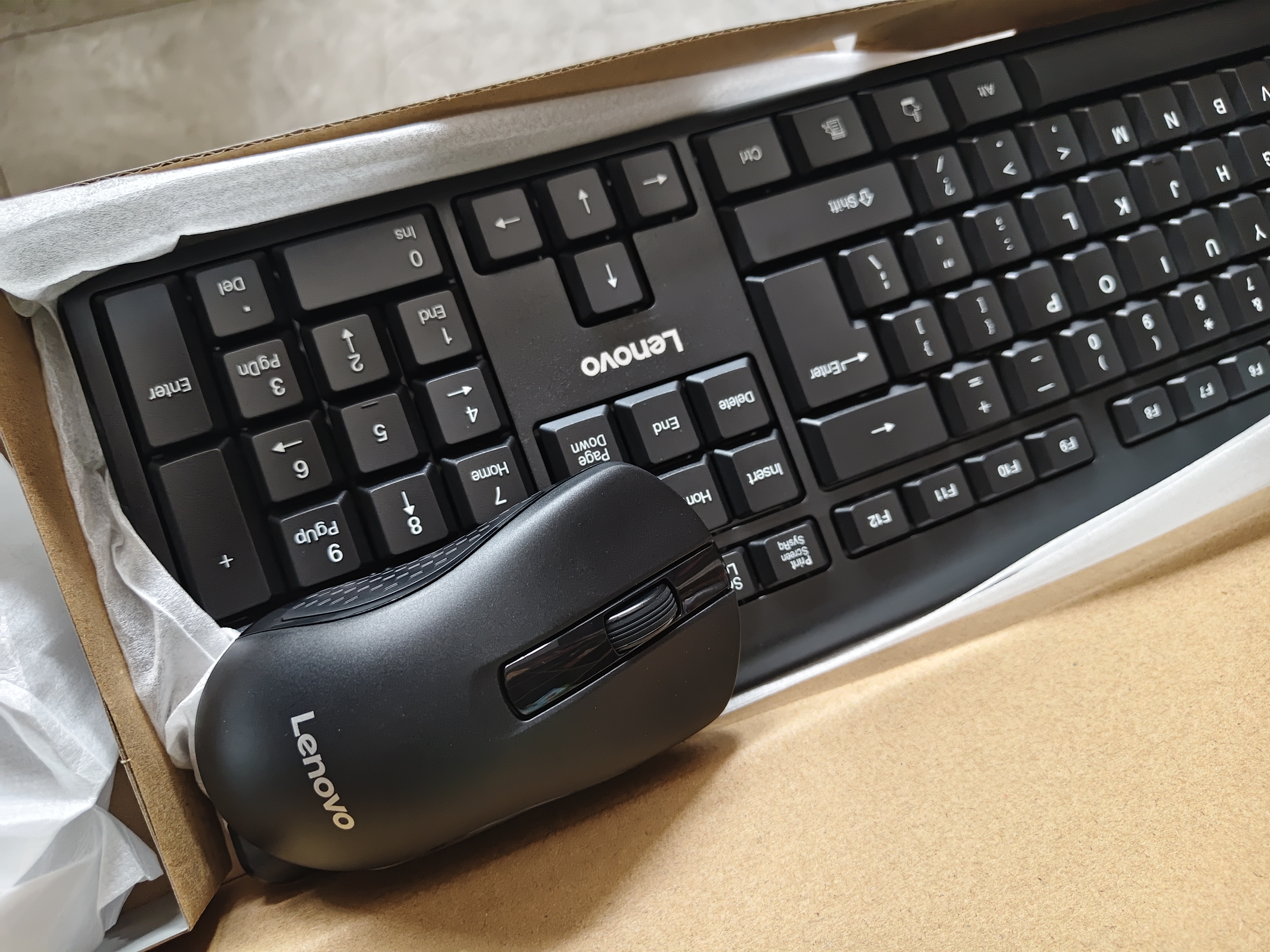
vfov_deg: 58.9
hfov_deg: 73.9
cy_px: 476
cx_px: 635
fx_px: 844
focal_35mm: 23
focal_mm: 5.56
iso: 869
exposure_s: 1/100
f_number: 1.88
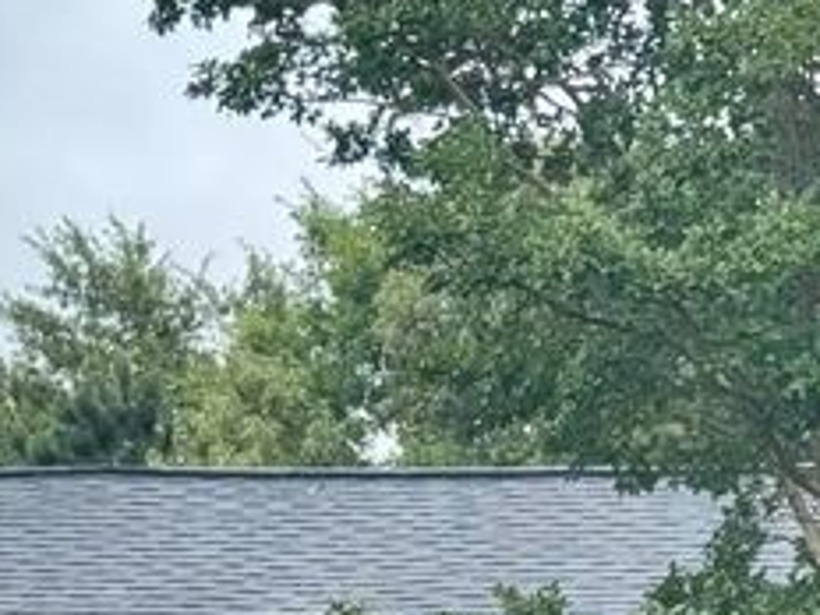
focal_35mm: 212
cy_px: 1117
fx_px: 5022
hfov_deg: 9.2
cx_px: 1092
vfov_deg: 6.8
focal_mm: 6.76
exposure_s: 1/865
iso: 64
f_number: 1.78
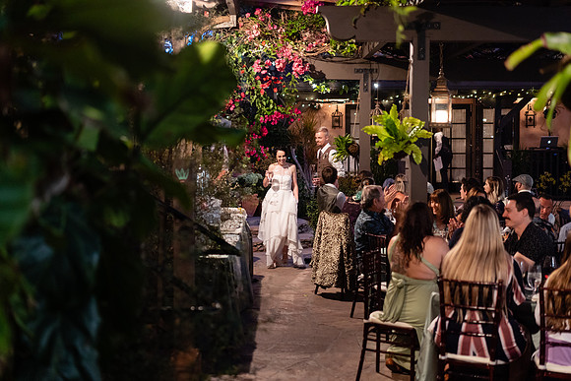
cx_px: 286
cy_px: 190
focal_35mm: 55
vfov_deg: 24.6
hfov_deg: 36.2
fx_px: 873
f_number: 2
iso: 1000
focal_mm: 55
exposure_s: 1/125
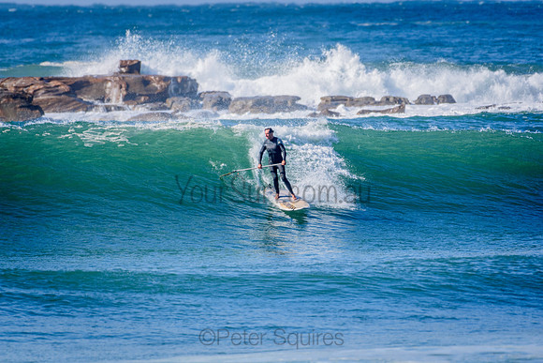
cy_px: 182
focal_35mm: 750
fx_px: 11315
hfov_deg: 2.7
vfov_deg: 1.8
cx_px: 272
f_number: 5.6
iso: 360
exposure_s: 1/2000
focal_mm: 500
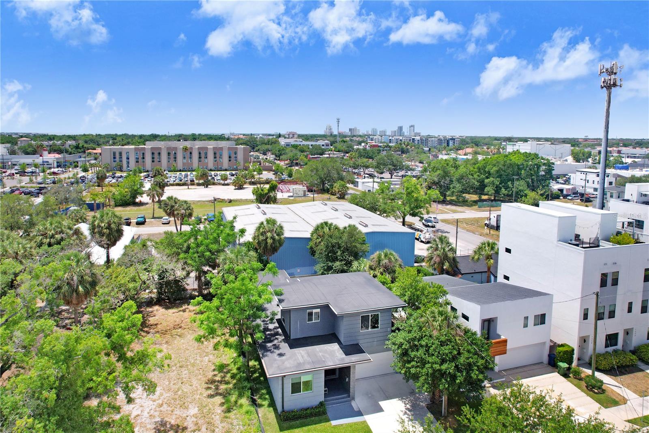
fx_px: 397
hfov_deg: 78.6
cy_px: 216
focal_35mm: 22
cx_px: 324
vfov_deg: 57.2
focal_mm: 8.38
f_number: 2.8
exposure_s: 1/800
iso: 200
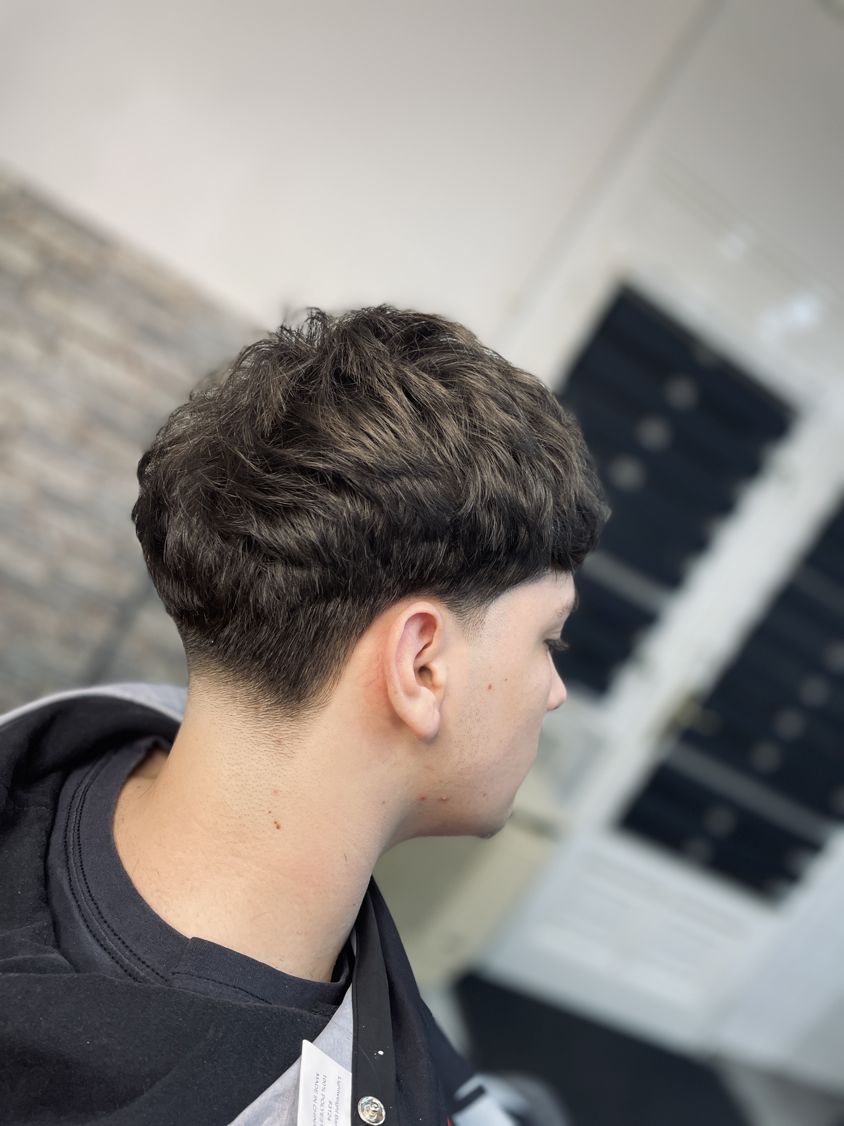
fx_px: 845
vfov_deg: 67.3
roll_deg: -32.1
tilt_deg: -8.5
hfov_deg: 53.1
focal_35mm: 26
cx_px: 422
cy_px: 563
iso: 160
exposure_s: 1/60
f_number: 1.6
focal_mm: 4.2
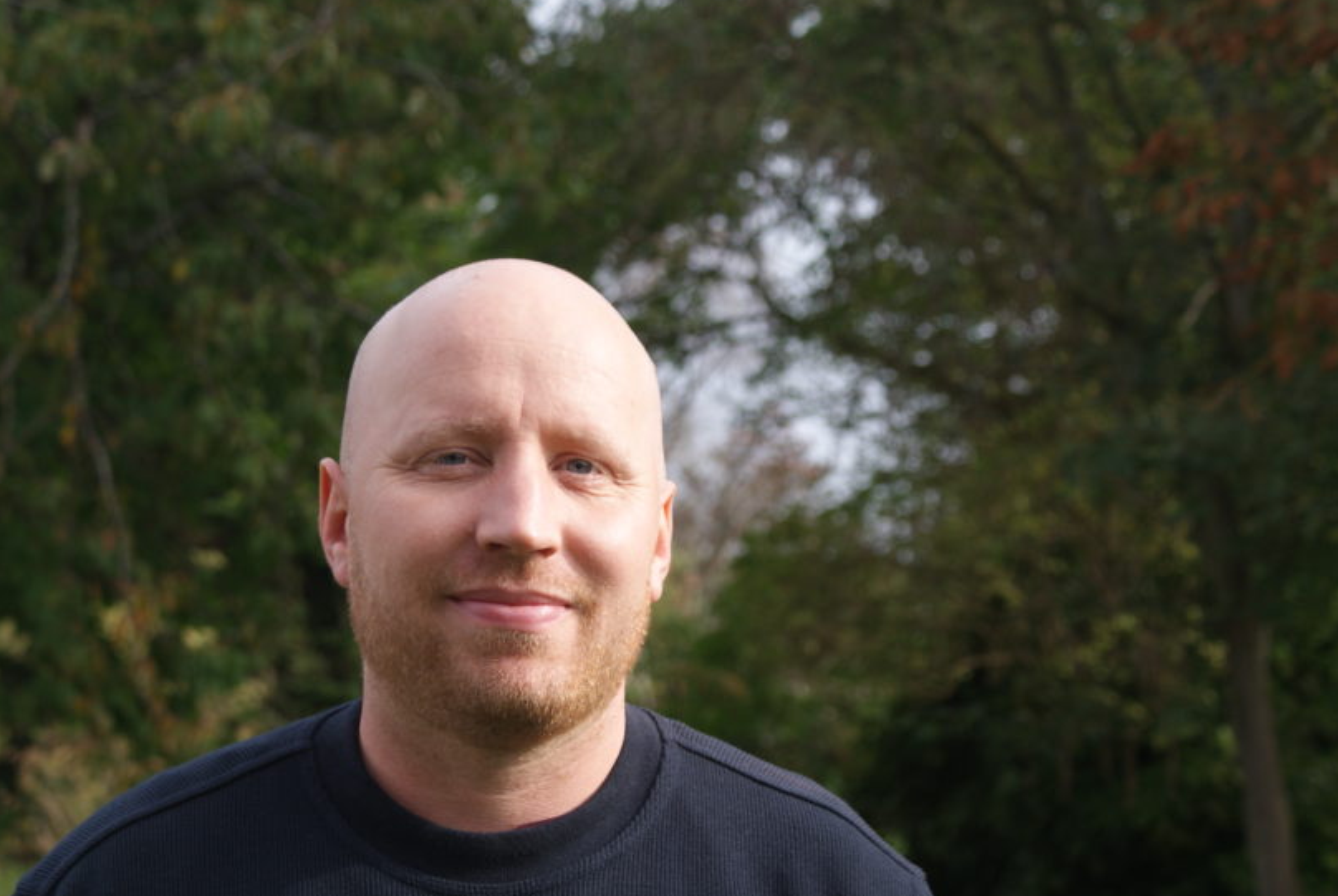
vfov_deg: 12.1
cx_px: 604
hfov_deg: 17.9
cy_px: 428
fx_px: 4242
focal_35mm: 114
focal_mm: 60
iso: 100
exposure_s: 1/160
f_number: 7.1
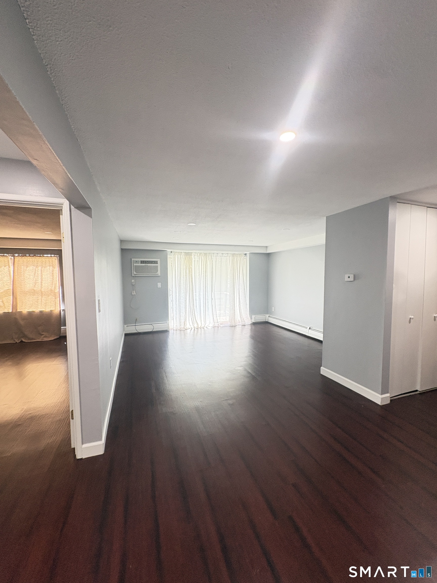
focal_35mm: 14
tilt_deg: -3.1
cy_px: 292
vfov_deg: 102.1
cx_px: 218
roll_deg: +0.4
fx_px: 236
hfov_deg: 85.7
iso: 400
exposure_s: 1/60
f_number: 2.2
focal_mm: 2.22
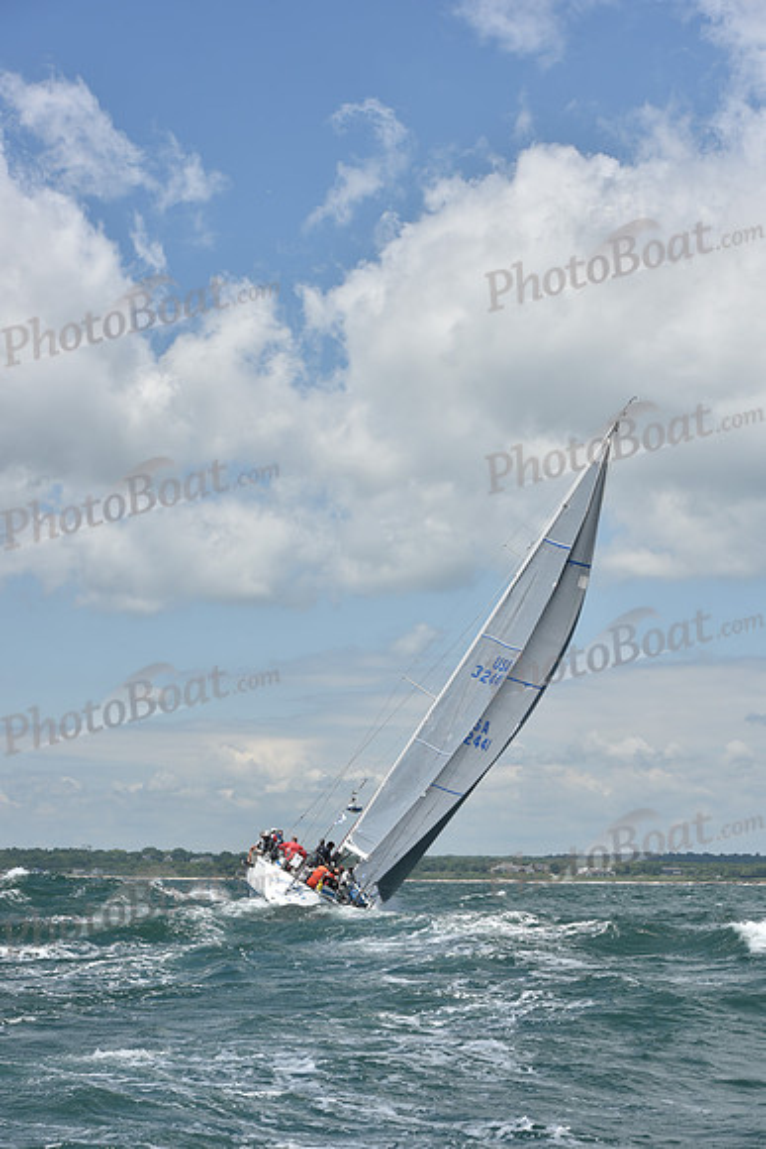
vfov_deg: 28.8
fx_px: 2233
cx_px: 383
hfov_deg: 19.5
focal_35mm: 70
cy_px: 574
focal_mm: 70
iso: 250
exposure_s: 1/1250
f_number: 8
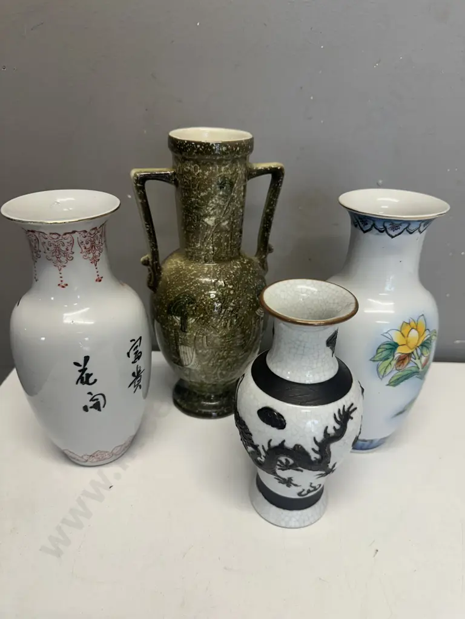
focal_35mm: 24
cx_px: 232
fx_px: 430
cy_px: 310
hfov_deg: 56.8
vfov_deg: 71.6
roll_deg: -2.3
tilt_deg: -26.8
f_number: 1.78
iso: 100
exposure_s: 1/100
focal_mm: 6.86
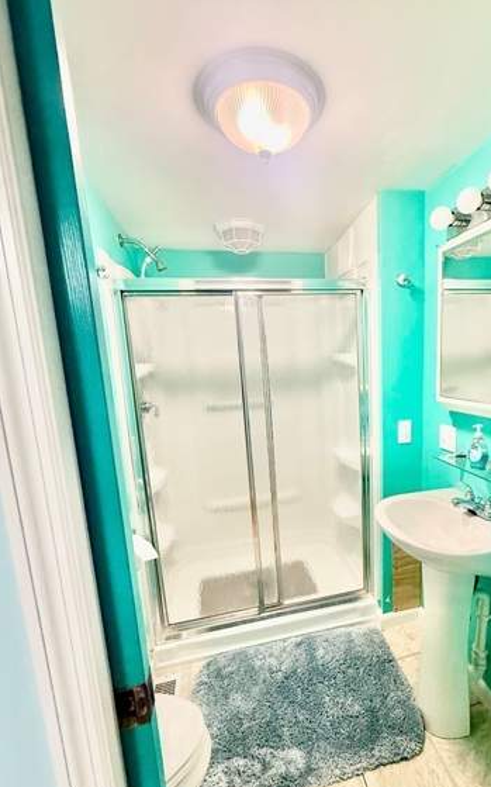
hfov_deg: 66.7
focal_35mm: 17
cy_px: 425
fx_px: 364
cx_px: 314
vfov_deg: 94.2
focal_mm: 2.22
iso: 400
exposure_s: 1/60
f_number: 2.2
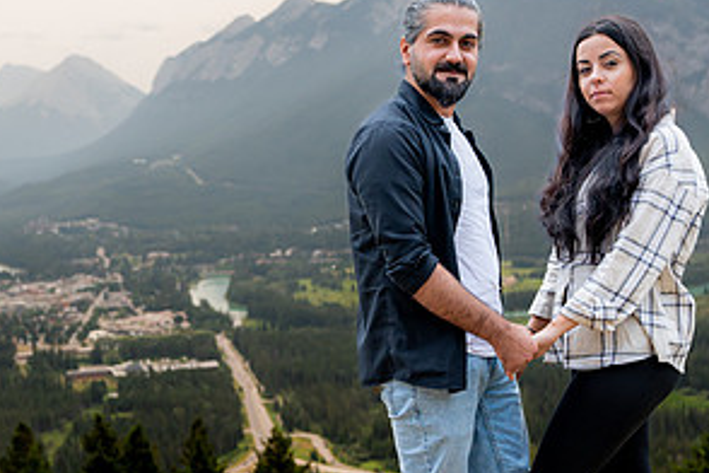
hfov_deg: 29.1
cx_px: 239
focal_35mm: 69
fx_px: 1359
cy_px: 315
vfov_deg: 19.7
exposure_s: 1/2500
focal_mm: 35
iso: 200
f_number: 3.5
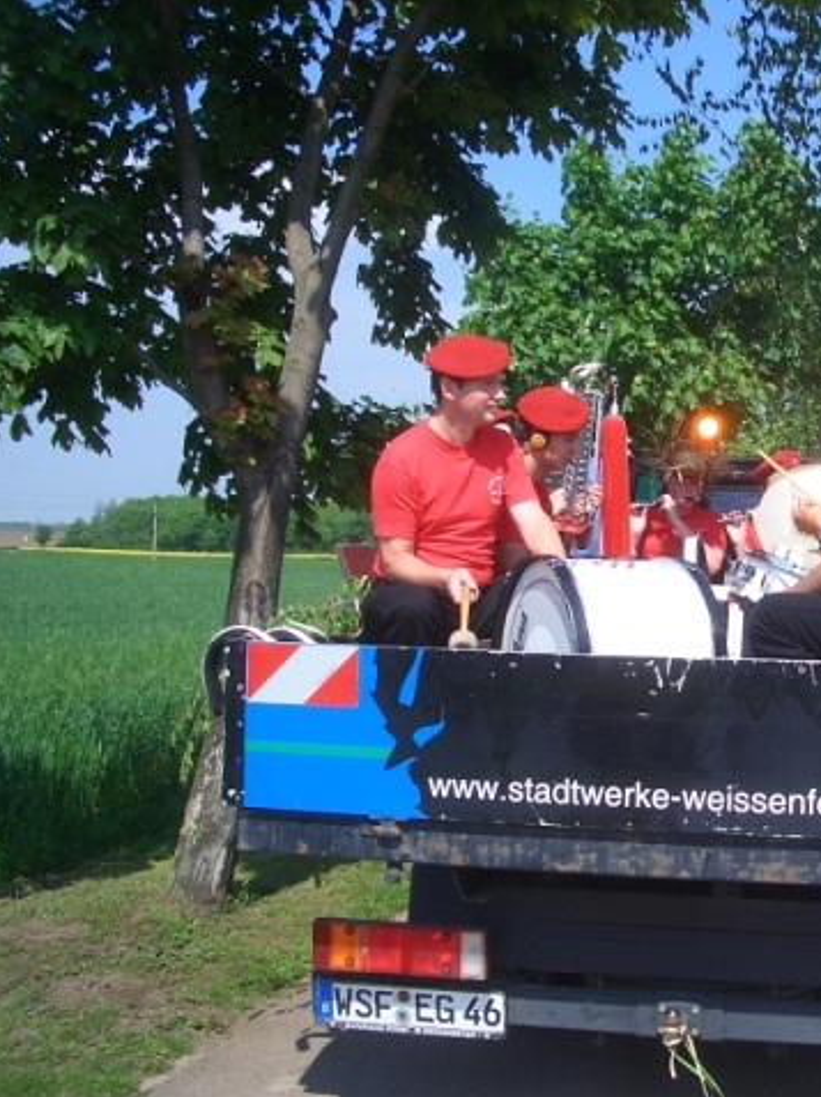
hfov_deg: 29.7
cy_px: 550
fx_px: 1488
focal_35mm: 47
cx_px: 727
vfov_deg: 40.5
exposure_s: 1/500
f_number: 4.3
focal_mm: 5.8
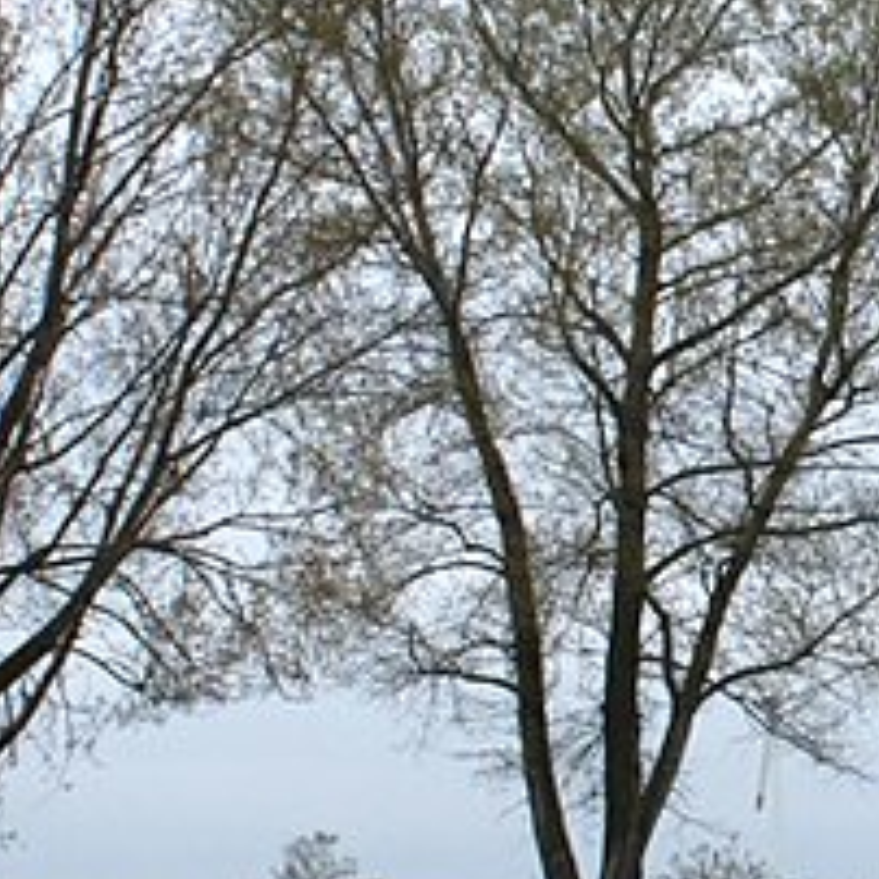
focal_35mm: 148
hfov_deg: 11.5
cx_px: 1171
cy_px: 500
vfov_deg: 11.8
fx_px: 4252
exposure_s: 1/125
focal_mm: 26
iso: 100
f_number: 9
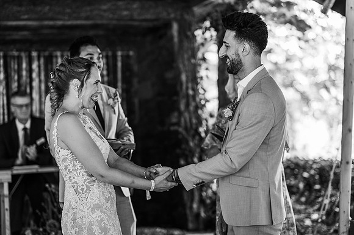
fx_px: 835
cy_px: 118
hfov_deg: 23.9
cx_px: 177
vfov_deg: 16.1
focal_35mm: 85
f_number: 2.2
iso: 640
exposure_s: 1/200
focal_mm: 85
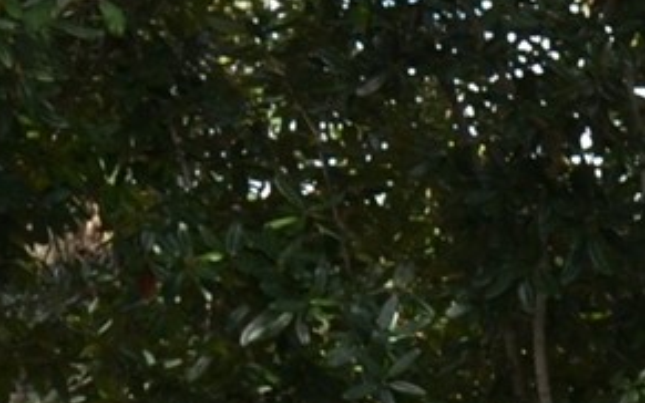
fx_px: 4009
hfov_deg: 8.5
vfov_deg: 5.4
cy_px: 1189
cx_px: 1439
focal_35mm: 228
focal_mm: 20
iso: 100
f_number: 4
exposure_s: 1/160
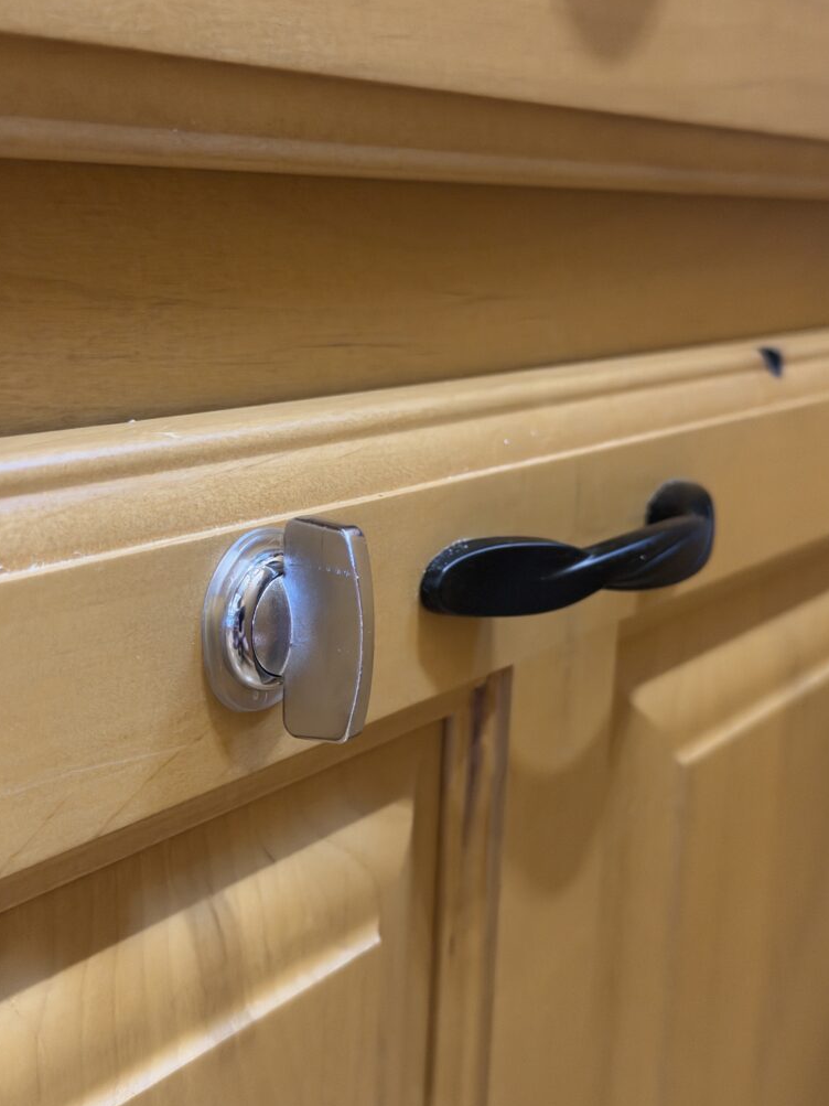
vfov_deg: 38.9
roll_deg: -1.9
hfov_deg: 29.7
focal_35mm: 49
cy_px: 554
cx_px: 416
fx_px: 1565
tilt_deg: -12.3
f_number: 1.78
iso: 640
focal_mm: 6.76
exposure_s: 1/30
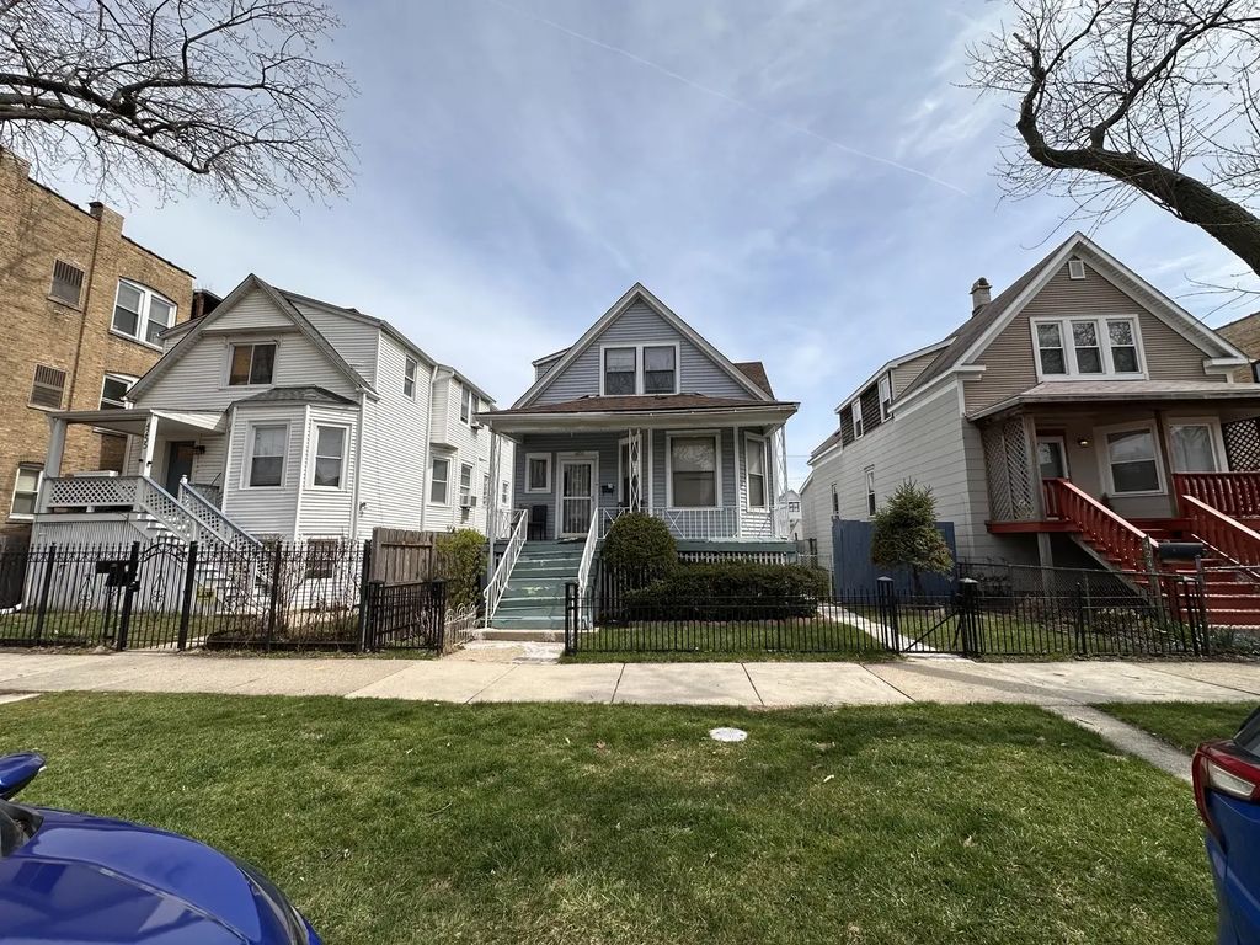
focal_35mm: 14
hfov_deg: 102.1
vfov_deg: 85.7
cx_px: 630
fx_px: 510
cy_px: 472
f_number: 2.2
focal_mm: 2.22
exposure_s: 1/2506
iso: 50
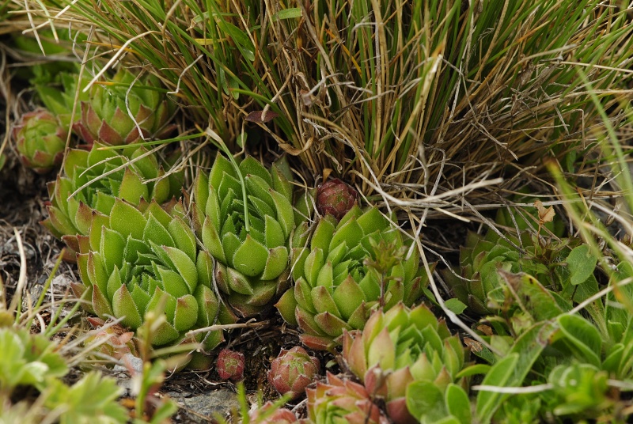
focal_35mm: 128
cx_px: 316
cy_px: 212
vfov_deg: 10.8
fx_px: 2245
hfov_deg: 16.0
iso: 200
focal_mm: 85
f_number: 10
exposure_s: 1/80
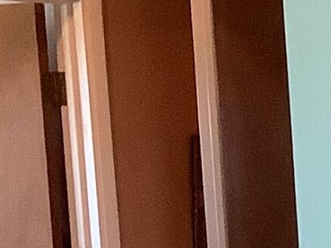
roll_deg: +1.2
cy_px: 447
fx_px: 2027
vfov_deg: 6.8
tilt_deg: -8.3
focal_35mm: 212
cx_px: 945
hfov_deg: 8.1
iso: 320
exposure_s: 1/60
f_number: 2.4
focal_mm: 3.3
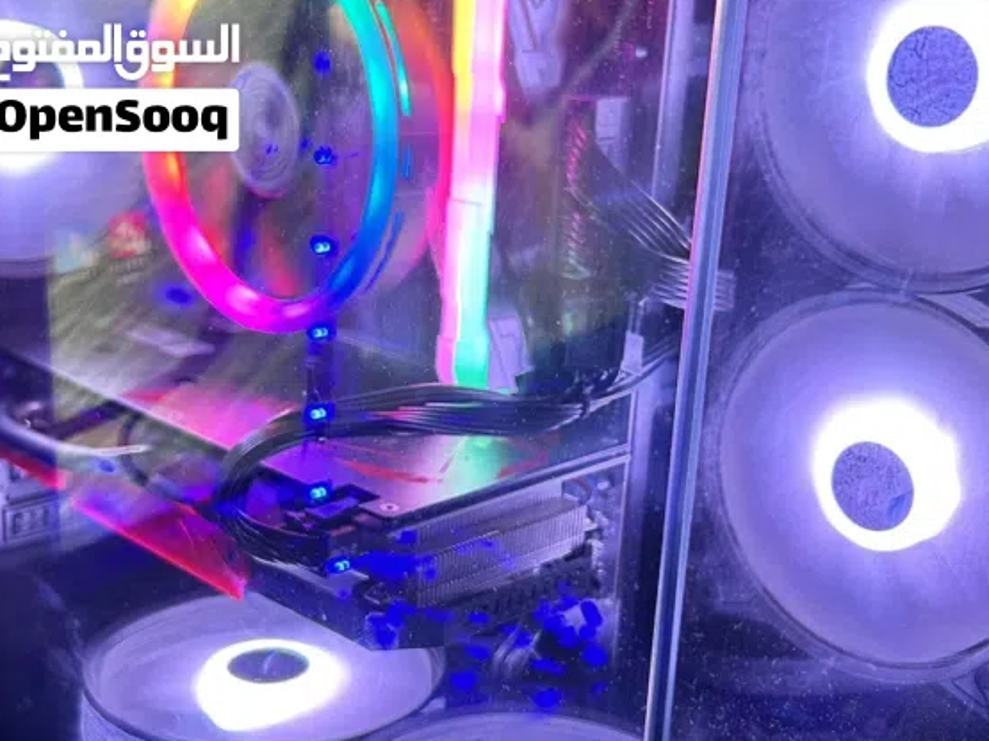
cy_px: 408
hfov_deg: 60.0
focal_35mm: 30
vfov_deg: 46.7
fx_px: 857
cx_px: 508
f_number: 1.5
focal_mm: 5.7
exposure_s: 1/50
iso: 125
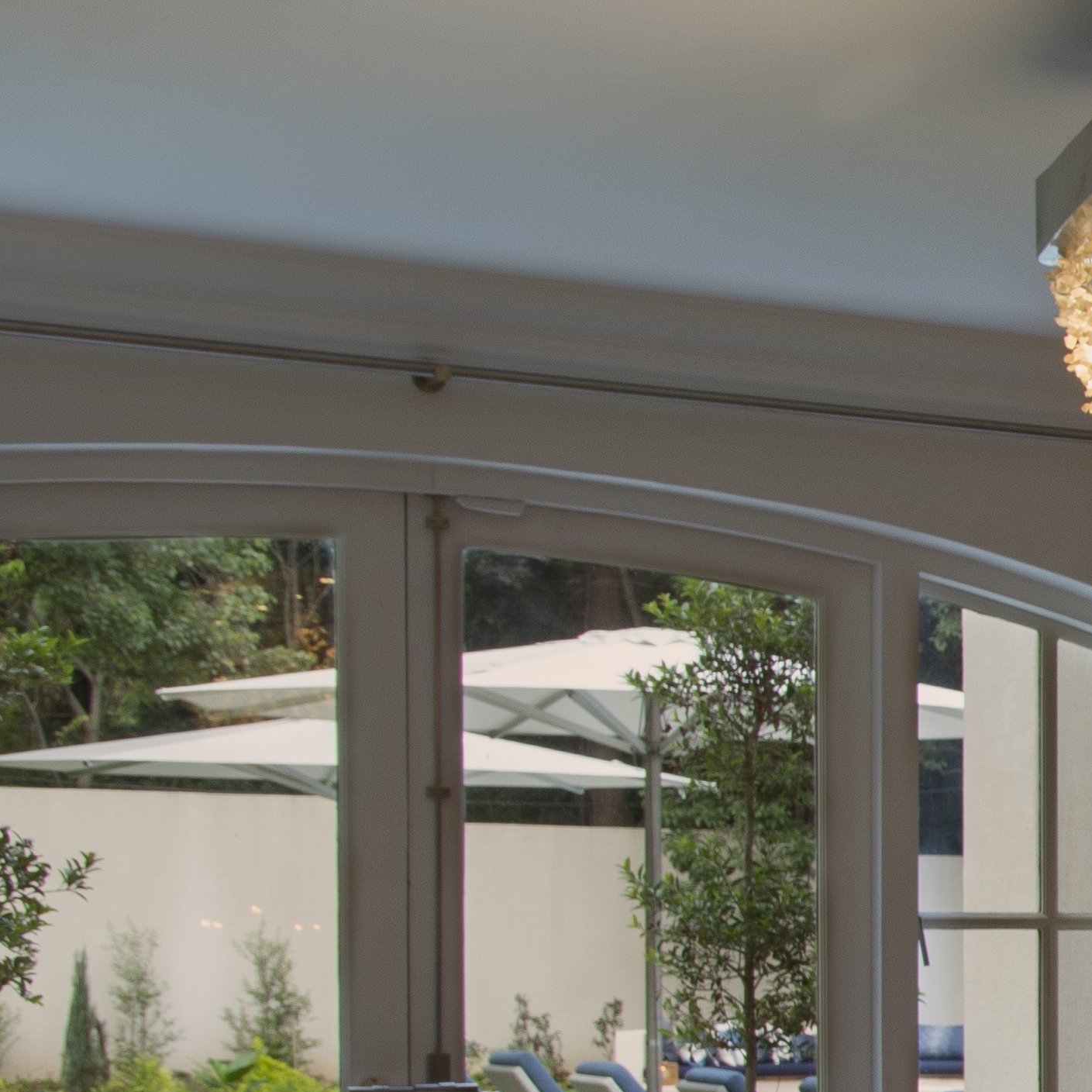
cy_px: 997
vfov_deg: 15.5
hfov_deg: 12.9
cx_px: 2405
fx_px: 3962
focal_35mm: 111
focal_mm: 25
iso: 200
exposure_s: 1/4
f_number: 9.5
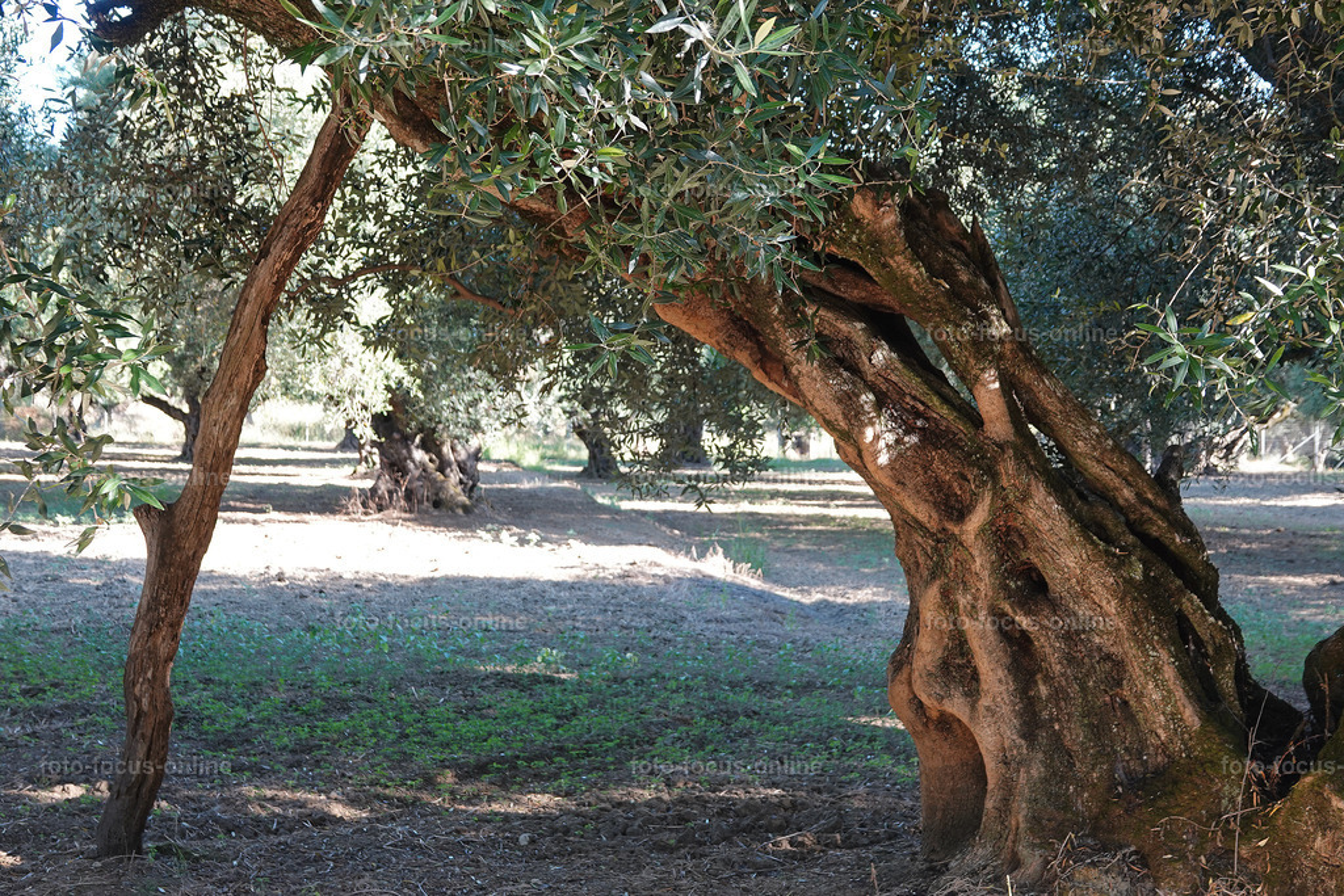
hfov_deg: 47.4
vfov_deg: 32.6
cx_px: 672
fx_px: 1531
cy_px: 448
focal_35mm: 41
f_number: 3.2
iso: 160
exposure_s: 1/50
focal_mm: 15.17
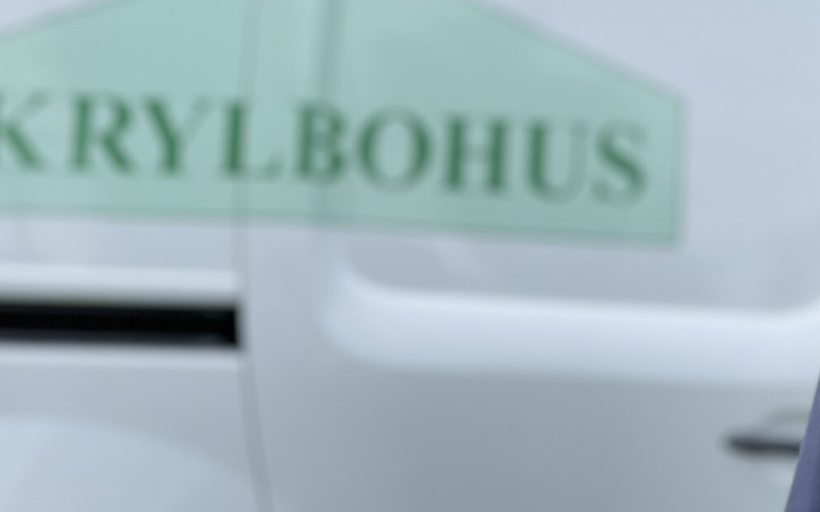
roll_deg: -1.0
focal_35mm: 132
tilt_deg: -1.8
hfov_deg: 15.7
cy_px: -44
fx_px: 2950
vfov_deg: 9.8
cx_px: 696
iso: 20
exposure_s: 1/369
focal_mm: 7.5
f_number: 2.2
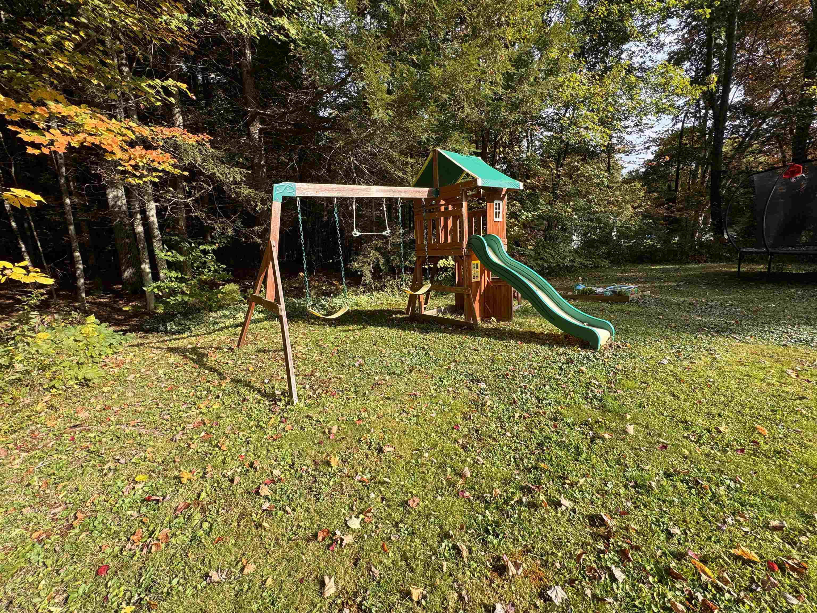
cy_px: 306
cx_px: 408
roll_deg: +1.9
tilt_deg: -8.9
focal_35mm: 14
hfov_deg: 102.1
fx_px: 330
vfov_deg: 85.7
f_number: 2.2
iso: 40
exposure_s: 1/631
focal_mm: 2.22
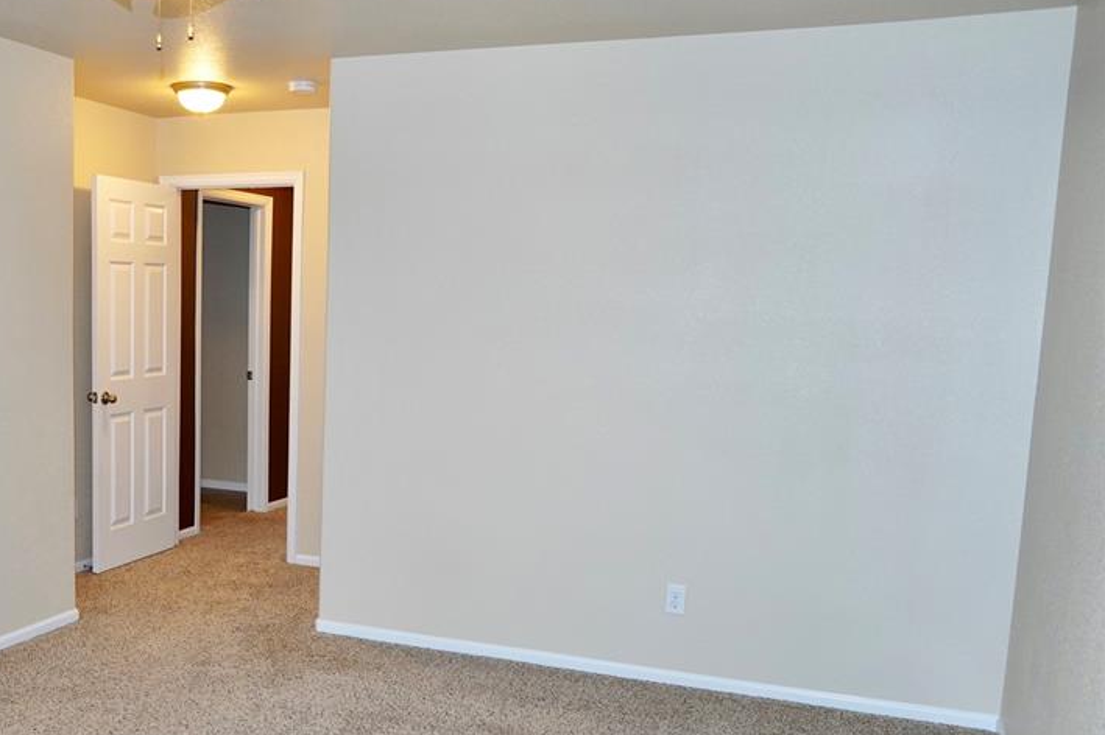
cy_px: 458
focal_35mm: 39
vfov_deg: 34.0
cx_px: 310
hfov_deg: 48.1
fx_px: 1196
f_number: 4
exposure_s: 1/100
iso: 1000
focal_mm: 18
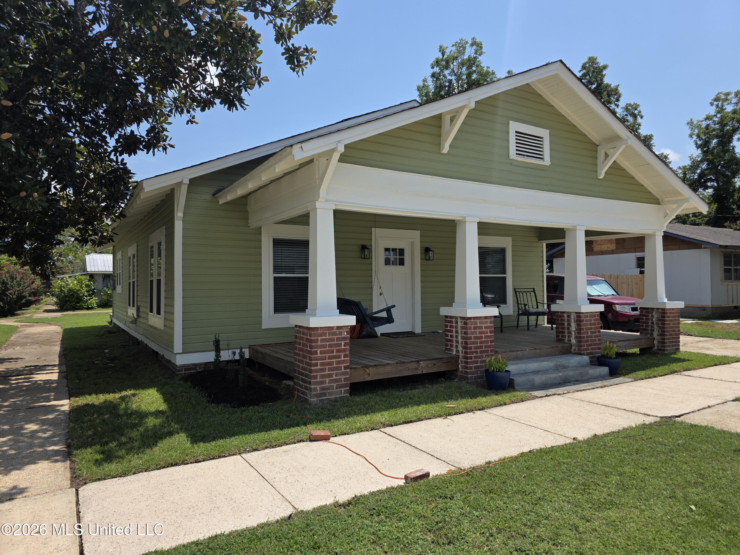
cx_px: 370
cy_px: 278
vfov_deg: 58.9
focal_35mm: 23
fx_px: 492
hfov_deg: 73.9
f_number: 1.7
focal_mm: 6.3
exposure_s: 1/6574
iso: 80
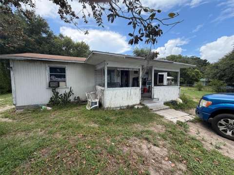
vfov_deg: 85.7
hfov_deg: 102.1
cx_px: 117
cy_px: 88
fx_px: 95
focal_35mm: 14
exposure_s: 1/770
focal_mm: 2.22
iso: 40
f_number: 2.2
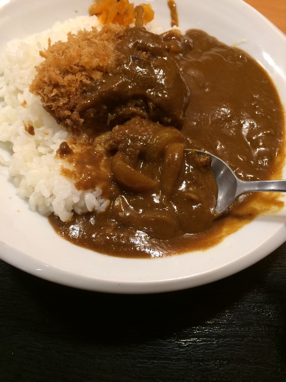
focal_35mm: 29
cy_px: 191
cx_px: 143
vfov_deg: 61.7
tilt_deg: -62.5
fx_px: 319
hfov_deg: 48.2
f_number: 2.2
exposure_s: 1/30
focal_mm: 4.15
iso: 80
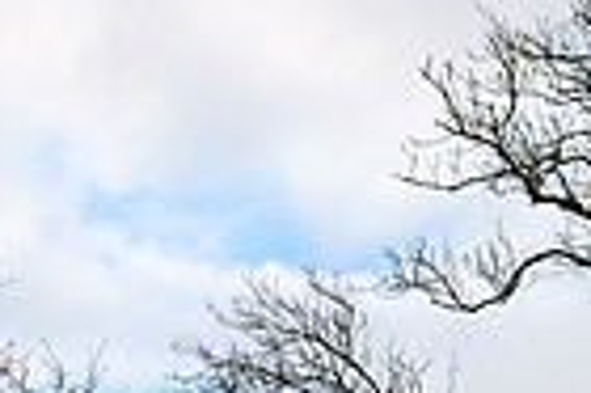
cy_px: 586
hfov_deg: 16.8
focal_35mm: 118
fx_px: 1935
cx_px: -71
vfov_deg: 11.1
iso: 160
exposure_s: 1/250
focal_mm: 16
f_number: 5.6
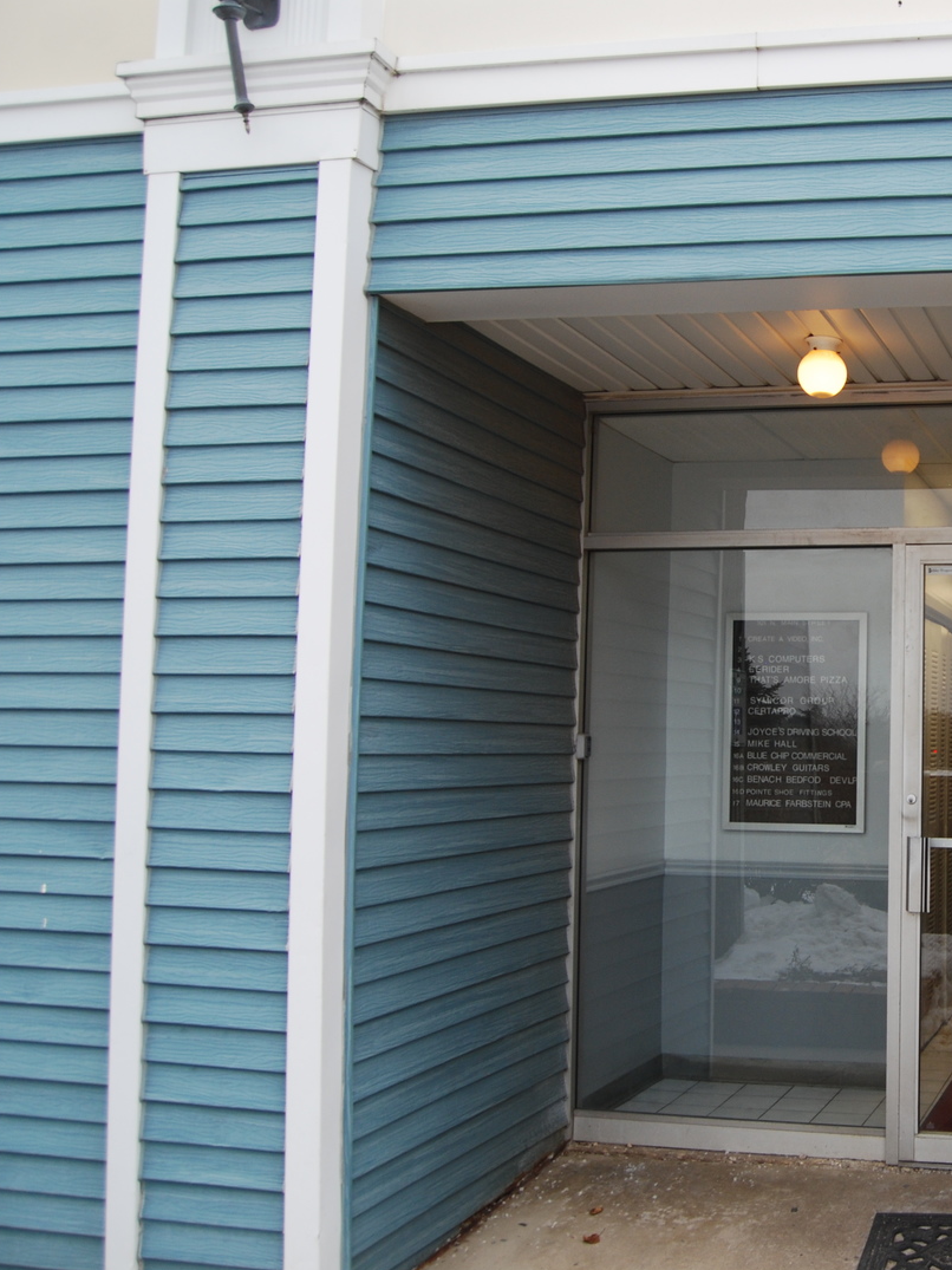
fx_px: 1430
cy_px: 637
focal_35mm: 39
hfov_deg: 34.1
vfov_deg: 47.9
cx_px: 916
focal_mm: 18
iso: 200
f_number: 5
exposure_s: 1/100
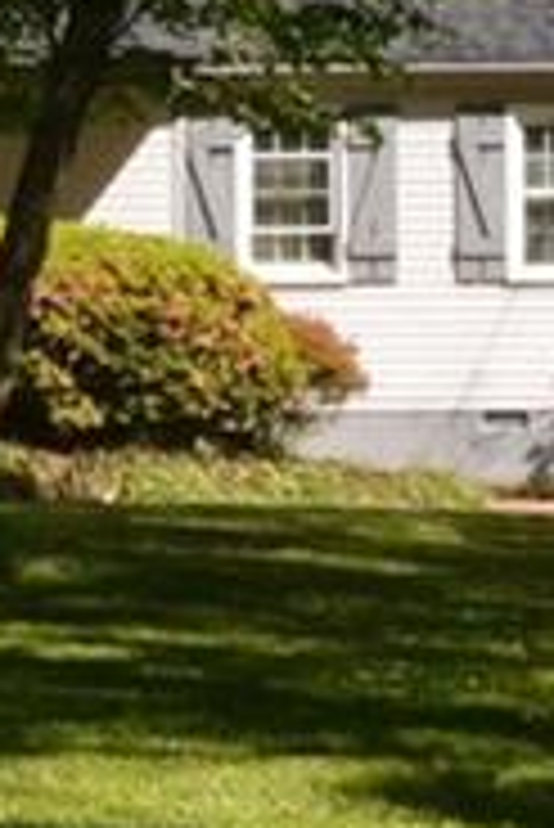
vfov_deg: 10.2
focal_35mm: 200
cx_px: 167
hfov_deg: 6.9
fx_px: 4608
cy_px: 32
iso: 800
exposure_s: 1/200
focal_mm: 24
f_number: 22
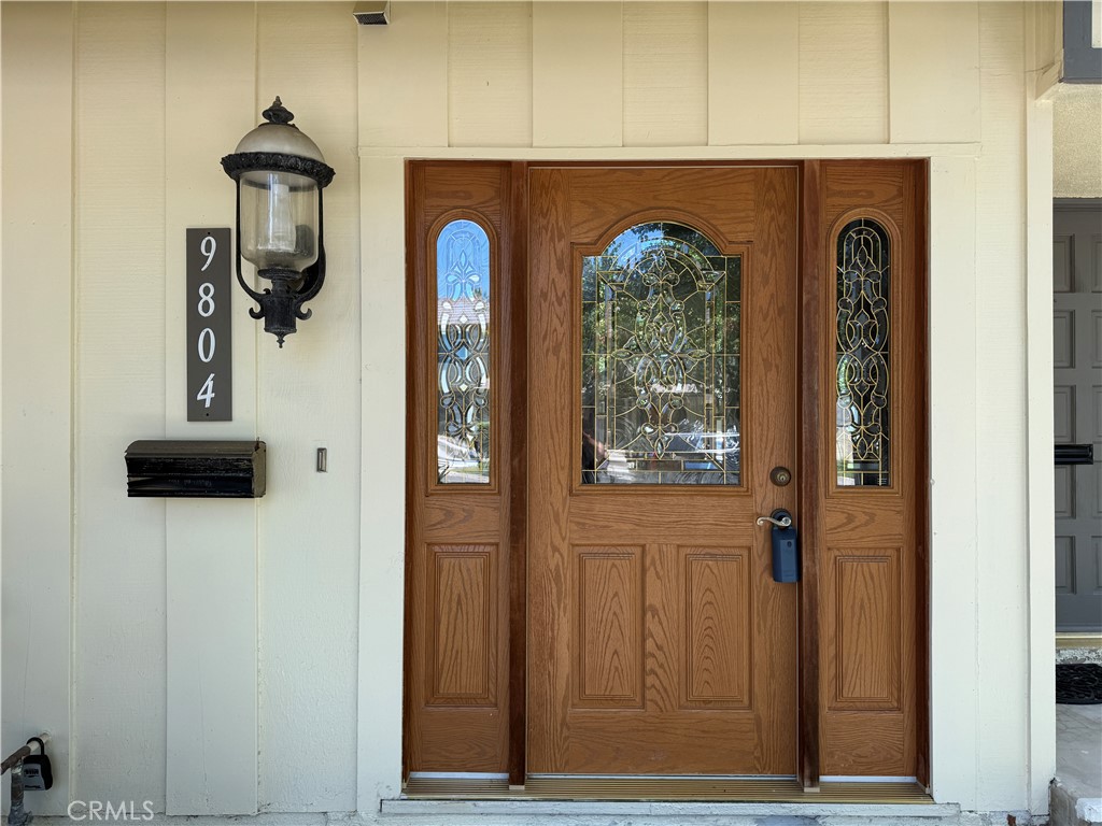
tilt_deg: +0.5
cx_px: 551
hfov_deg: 71.6
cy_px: 413
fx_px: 764
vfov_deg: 56.8
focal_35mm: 24
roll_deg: +0.3
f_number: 1.78
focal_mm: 6.76
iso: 80
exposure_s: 1/445
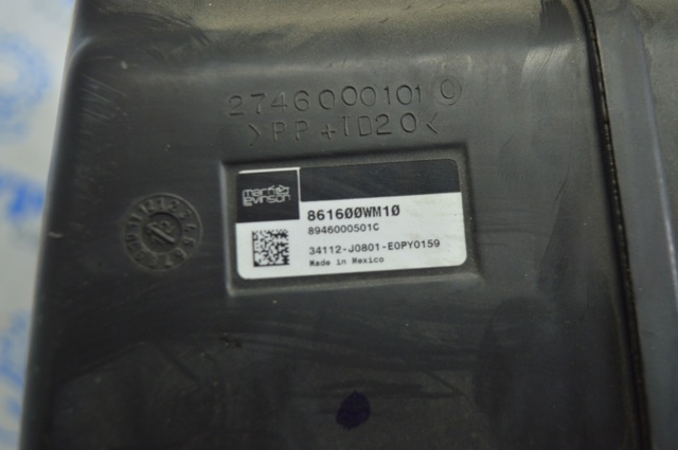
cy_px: 225
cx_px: 339
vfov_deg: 28.0
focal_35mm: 48
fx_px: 903
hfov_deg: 41.2
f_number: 4.5
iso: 400
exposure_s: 1/40
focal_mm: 32
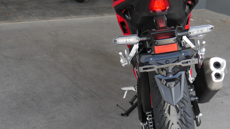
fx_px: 390
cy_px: 70
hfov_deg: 32.4
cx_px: 166
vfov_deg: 18.8
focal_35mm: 64
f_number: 3.6
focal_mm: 15
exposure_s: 1/125
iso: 200
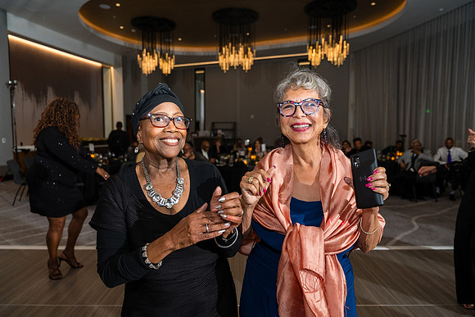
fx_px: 317
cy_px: 158
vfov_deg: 53.2
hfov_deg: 73.7
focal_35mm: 24
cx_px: 238
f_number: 2.8
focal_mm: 24
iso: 1600
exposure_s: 1/250
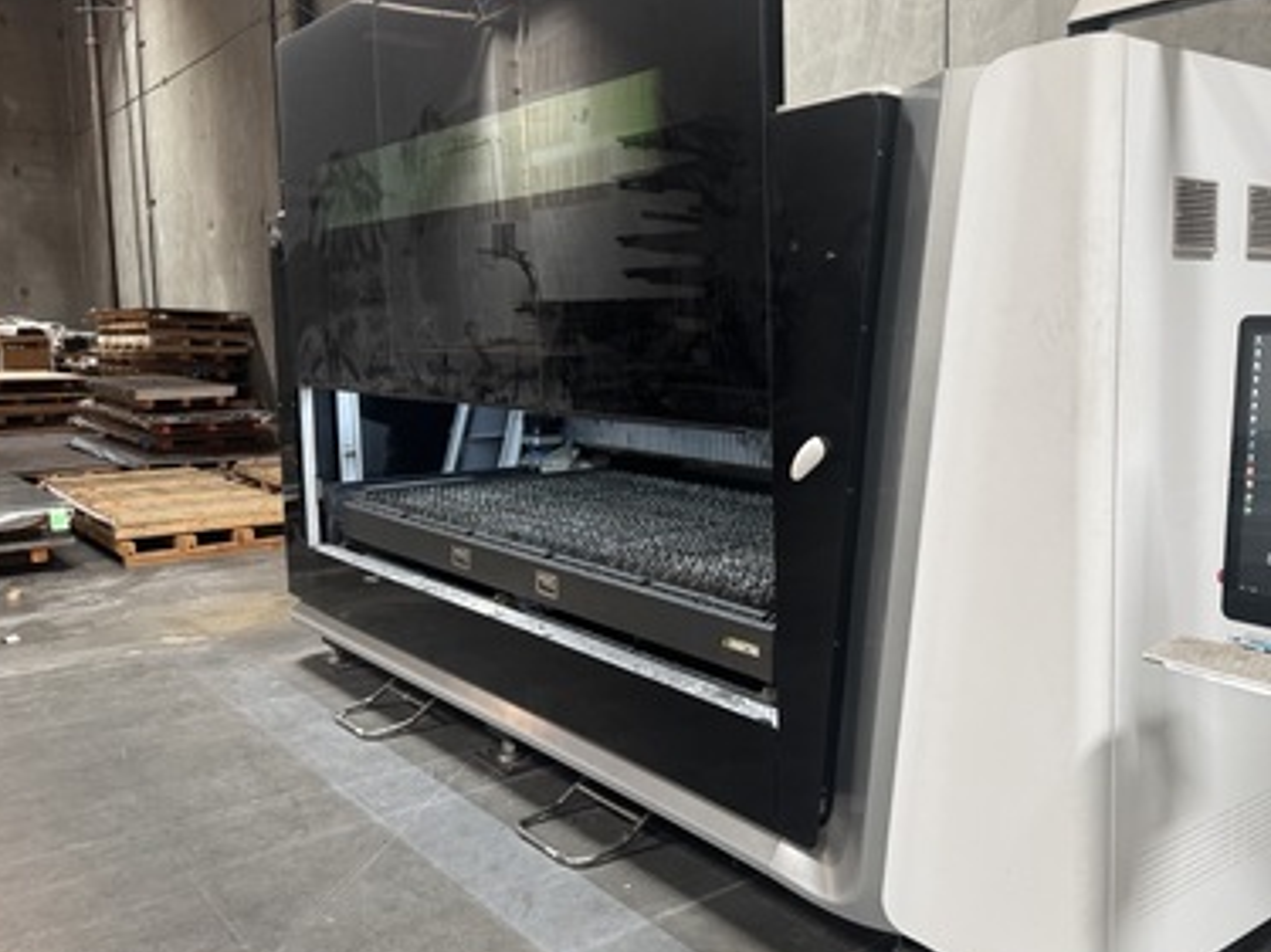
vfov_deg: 44.1
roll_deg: +0.5
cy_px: 446
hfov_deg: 55.9
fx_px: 1175
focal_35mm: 32
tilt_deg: -6.8
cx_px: 824
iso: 200
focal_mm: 6.76
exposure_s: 1/77
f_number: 1.78
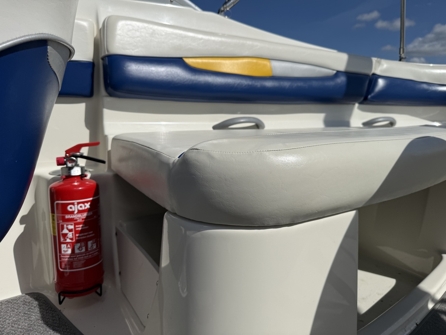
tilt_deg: -9.7
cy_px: 168
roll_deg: +0.4
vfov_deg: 56.8
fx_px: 309
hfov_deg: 71.6
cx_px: 223
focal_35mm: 24
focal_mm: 6.76
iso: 64
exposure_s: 1/14286
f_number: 1.78
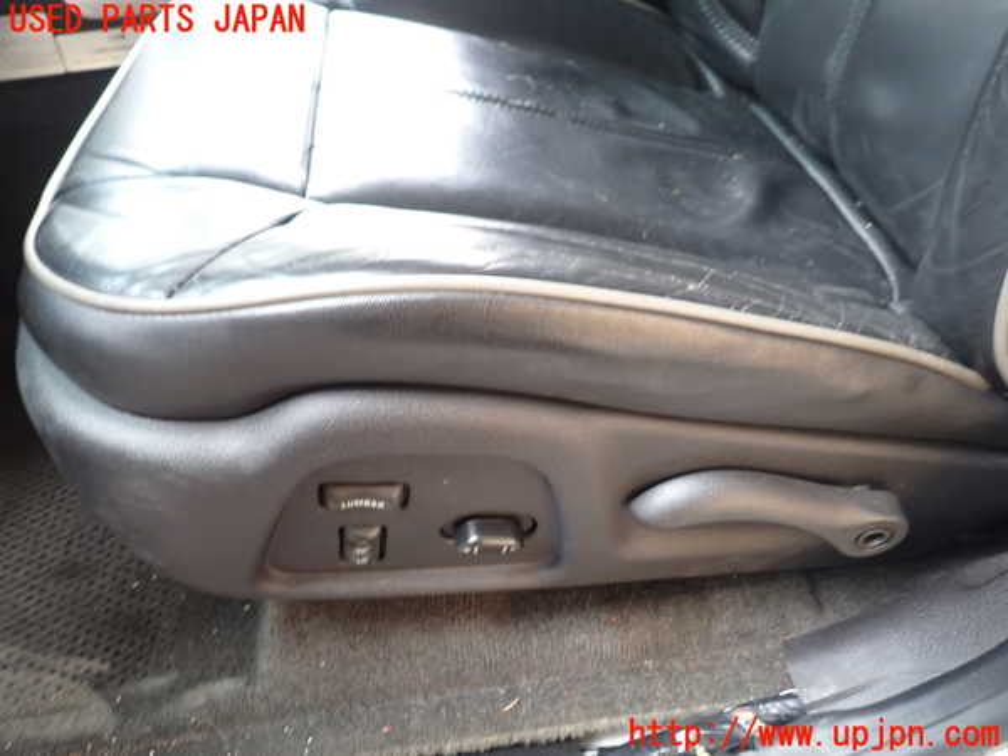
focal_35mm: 25
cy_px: 378
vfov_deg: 54.9
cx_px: 504
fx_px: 728
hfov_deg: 69.4
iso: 320
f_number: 2
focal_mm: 4.5
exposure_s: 1/30
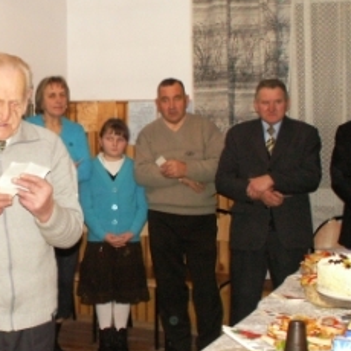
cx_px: 34
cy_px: 167
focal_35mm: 74
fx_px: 849
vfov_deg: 23.4
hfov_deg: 22.8
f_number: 2.8
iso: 160
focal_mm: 5.86
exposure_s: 1/40
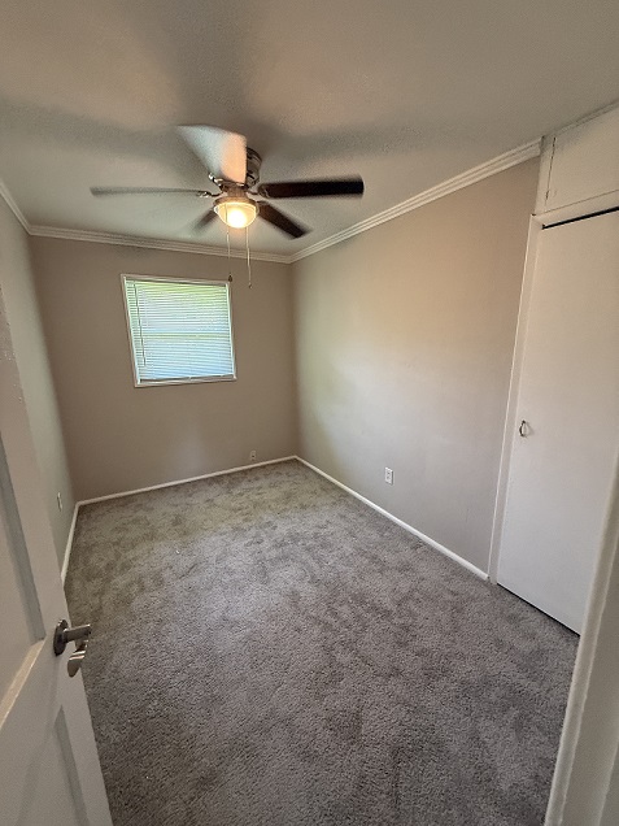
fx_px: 334
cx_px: 310
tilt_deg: -10.1
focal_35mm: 14
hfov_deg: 85.7
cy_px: 413
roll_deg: +1.0
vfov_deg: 102.1
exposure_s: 1/60
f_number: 2.2
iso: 320
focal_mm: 2.22
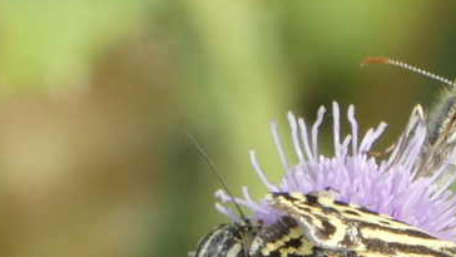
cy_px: 315
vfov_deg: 1.3
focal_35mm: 951
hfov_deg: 2.3
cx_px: 402
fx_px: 11502
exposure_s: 1/80
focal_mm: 66.7
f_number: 5.6
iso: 80
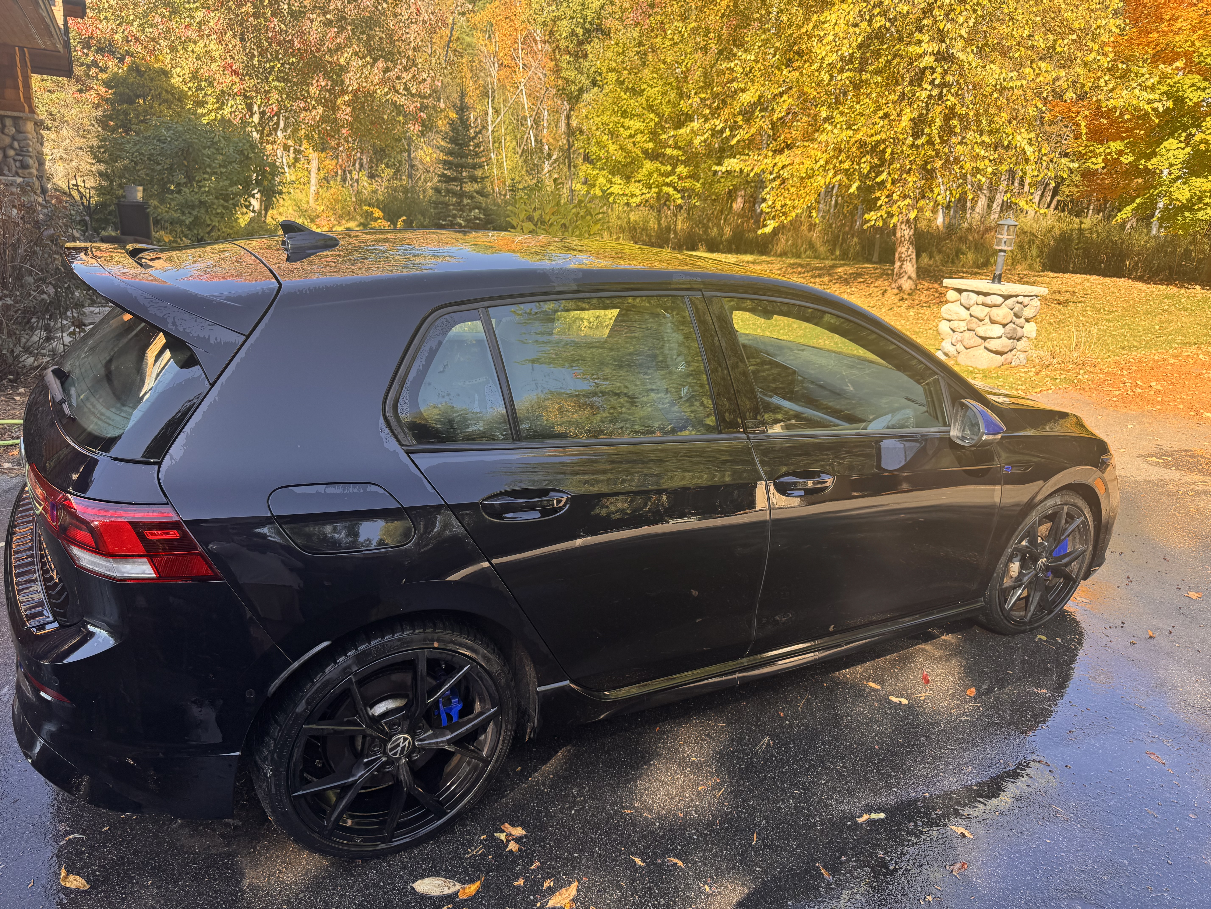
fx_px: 840
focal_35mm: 24
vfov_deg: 56.8
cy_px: 454
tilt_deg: -16.4
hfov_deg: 71.6
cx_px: 606
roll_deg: -5.6
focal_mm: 6.76
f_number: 1.78
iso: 80
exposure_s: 1/394
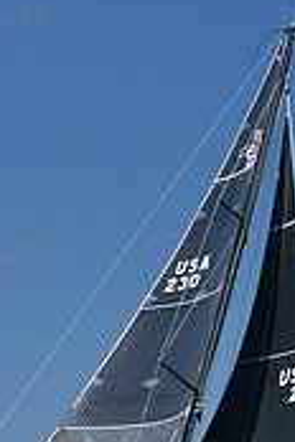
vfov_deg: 8.8
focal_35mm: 234
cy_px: 376
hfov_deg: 5.9
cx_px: 182
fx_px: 2876
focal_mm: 70
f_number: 5
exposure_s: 1/800
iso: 250
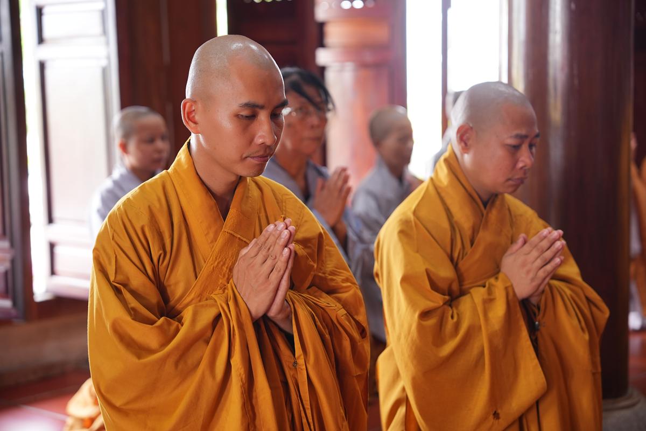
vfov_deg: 19.5
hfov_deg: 28.8
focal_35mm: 70
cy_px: 216
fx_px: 1256
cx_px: 323
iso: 400
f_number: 2.8
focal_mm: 70
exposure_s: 1/50
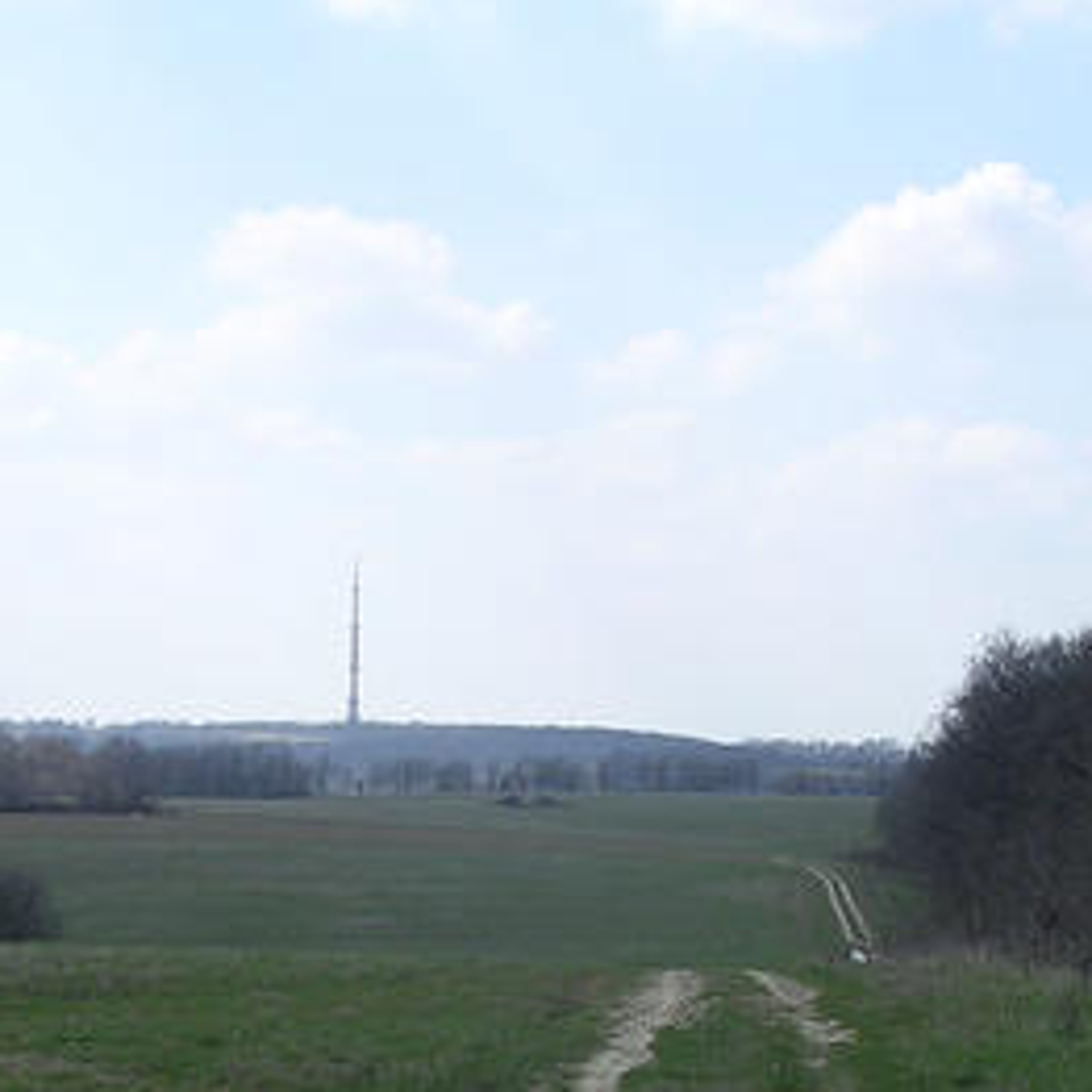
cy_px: 896
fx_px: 2927
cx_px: 463
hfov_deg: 21.1
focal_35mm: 82
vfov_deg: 20.9
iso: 100
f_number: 5.6
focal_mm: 5.8
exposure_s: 1/232
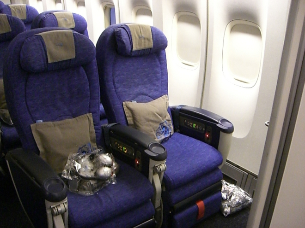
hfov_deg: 49.0
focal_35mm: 38
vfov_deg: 37.7
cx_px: 152
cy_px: 114
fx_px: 335
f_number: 2.7
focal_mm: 6.2
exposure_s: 1/20
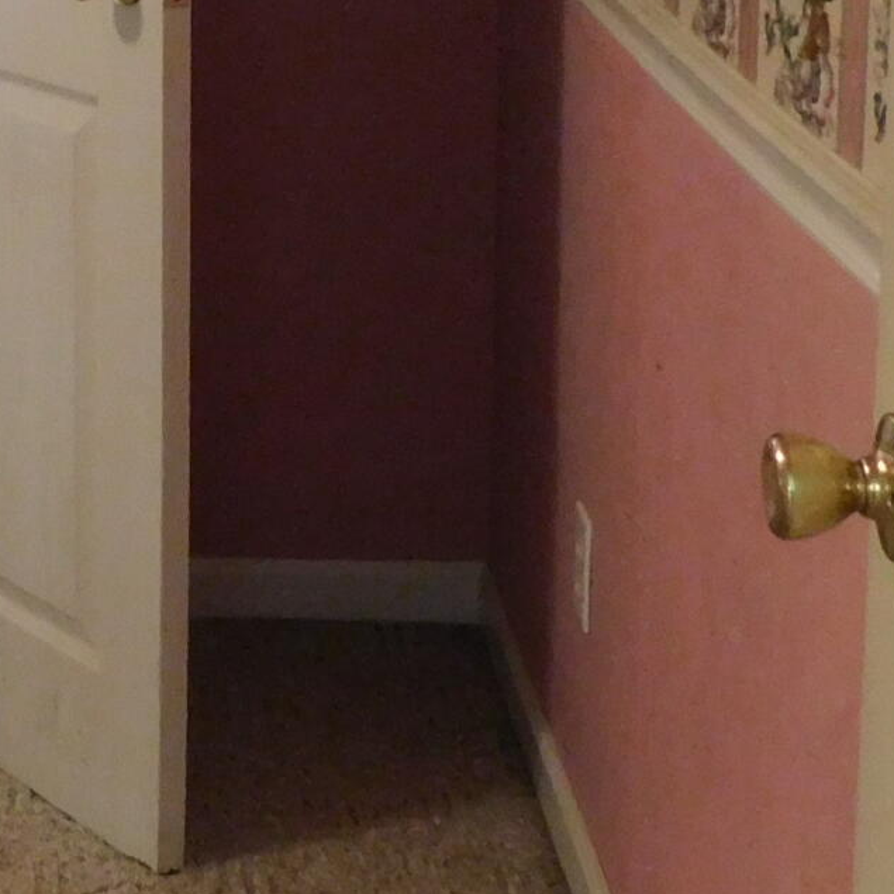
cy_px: -4
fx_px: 2805
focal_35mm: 96
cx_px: -353
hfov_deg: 16.8
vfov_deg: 17.7
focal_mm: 4
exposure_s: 1/20
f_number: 3
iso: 400
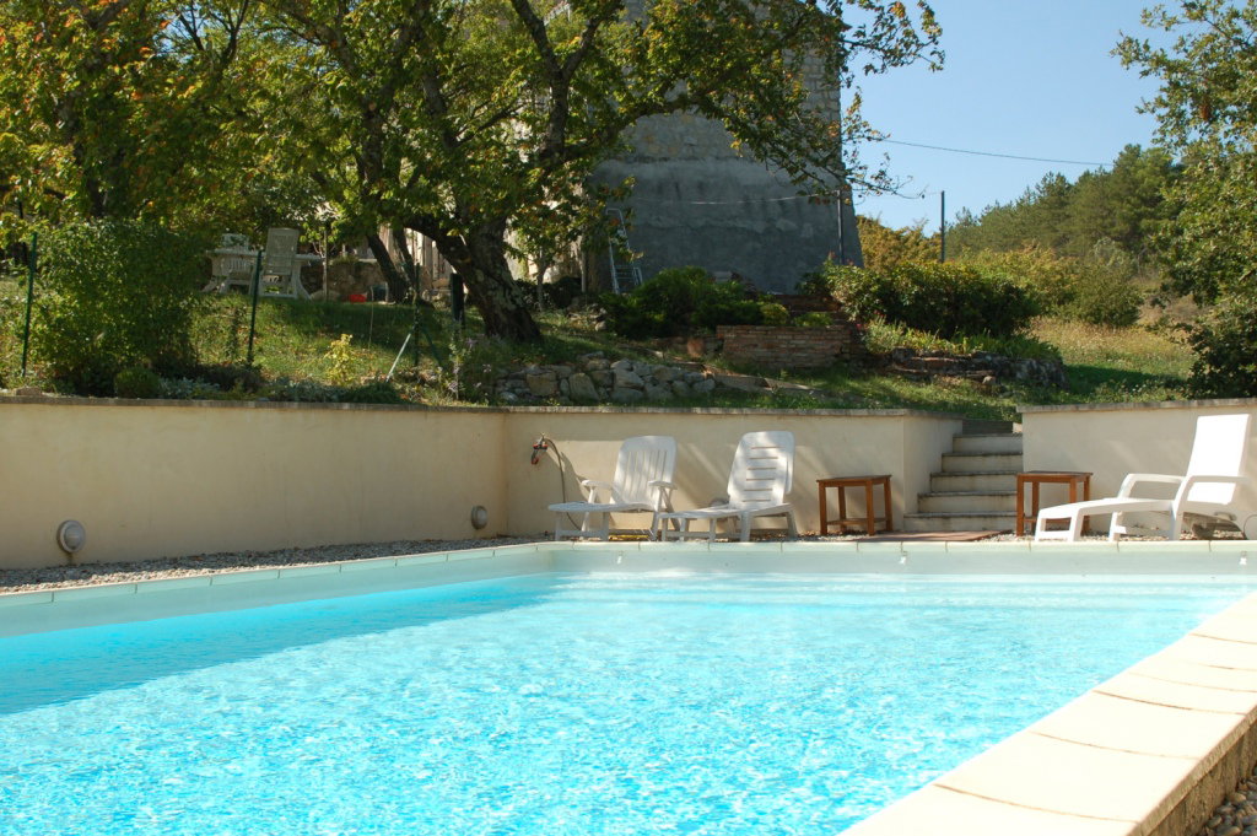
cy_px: 418
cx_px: 628
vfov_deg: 31.8
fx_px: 1465
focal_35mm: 42
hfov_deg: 46.4
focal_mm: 28
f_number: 7.1
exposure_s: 1/320
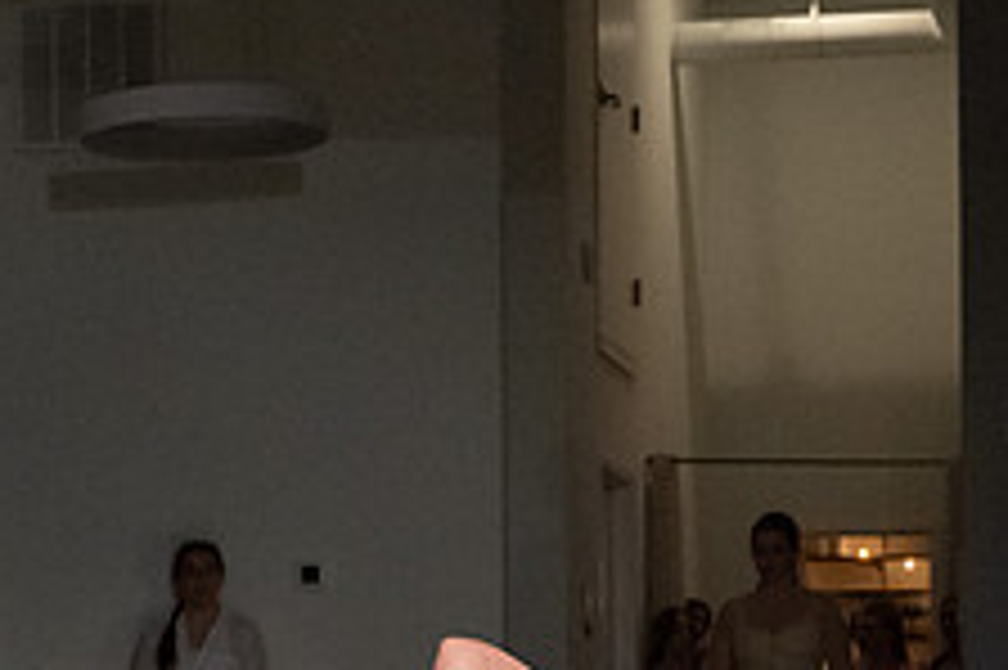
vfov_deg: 10.5
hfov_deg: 15.8
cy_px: 761
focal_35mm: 129
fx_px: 3609
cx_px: 751
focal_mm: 37
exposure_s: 1/500
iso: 6400
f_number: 5
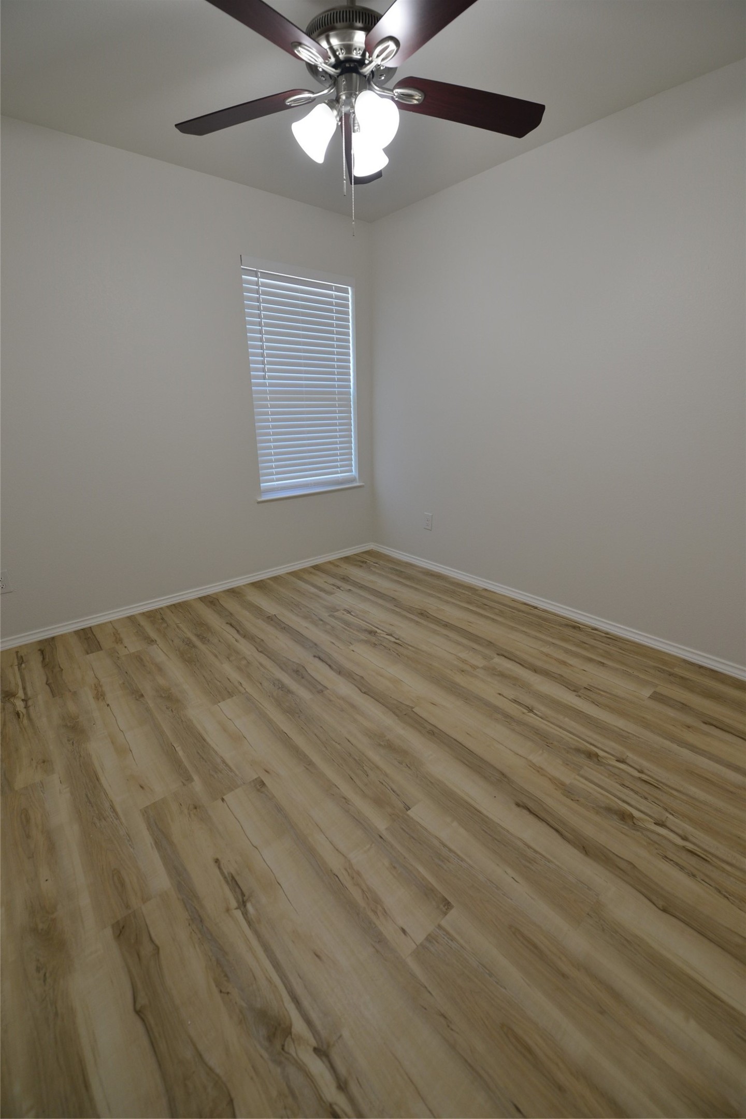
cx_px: 373
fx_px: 435
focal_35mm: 14
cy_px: 560
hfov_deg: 81.2
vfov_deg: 104.3
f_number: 5
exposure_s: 1/100
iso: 400
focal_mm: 14
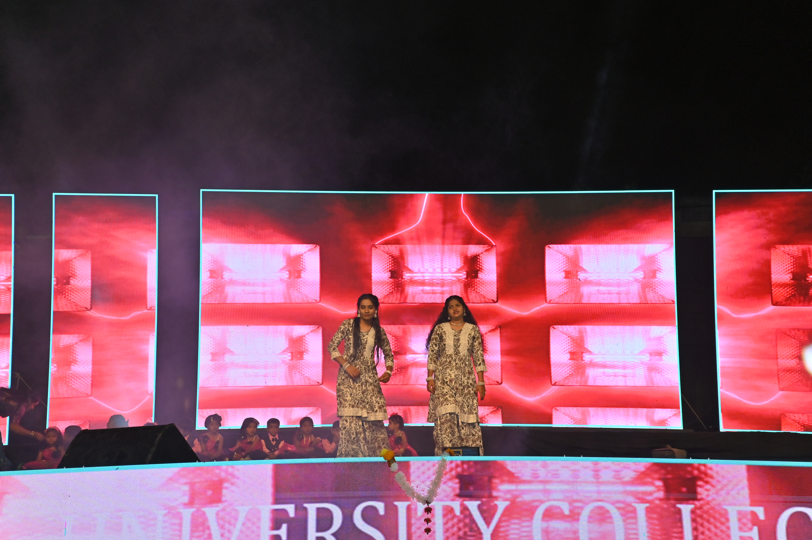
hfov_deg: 63.7
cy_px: 270
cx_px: 406
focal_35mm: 29
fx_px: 654
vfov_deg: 44.9
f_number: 7.1
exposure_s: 1/200
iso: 800
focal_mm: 29
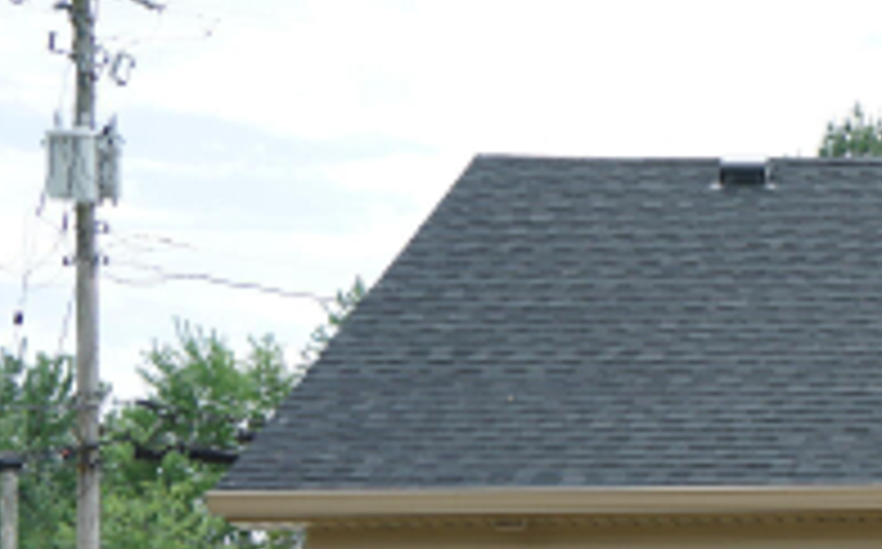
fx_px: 3746
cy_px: 648
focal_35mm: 156
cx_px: 1602
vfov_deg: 8.3
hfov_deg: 12.3
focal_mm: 40
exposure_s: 1/160
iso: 100
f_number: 7.1
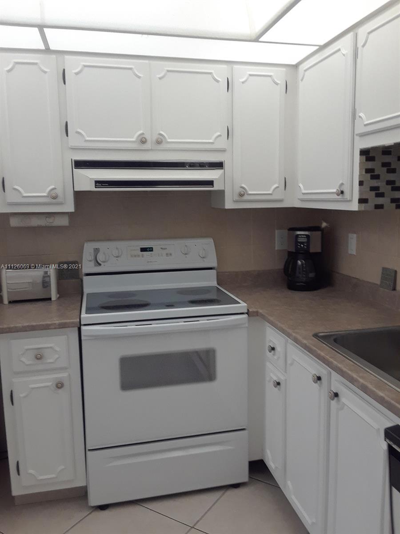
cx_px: 200
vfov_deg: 60.0
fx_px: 462
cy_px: 267
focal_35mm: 30
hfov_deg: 46.8
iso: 50
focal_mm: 2.47
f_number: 1.9
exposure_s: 1/40
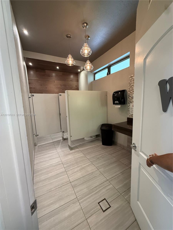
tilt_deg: -3.6
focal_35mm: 14
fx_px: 93
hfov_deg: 85.7
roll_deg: +0.5
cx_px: 86
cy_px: 115
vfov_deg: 102.1
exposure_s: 1/60
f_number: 2.2
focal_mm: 2.22
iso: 400
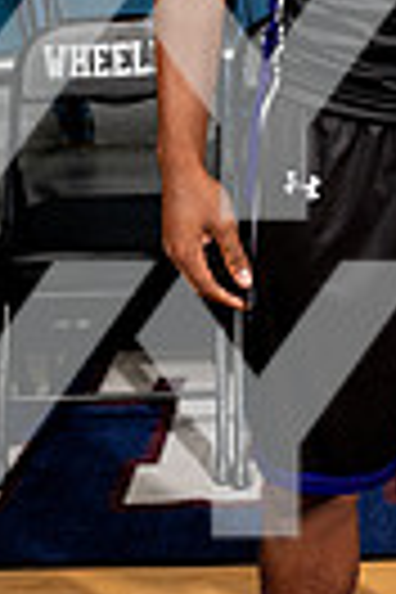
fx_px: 1353
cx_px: 374
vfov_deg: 24.2
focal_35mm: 82
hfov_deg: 16.4
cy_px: 86
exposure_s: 1/125
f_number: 7.1
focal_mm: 24
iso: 250
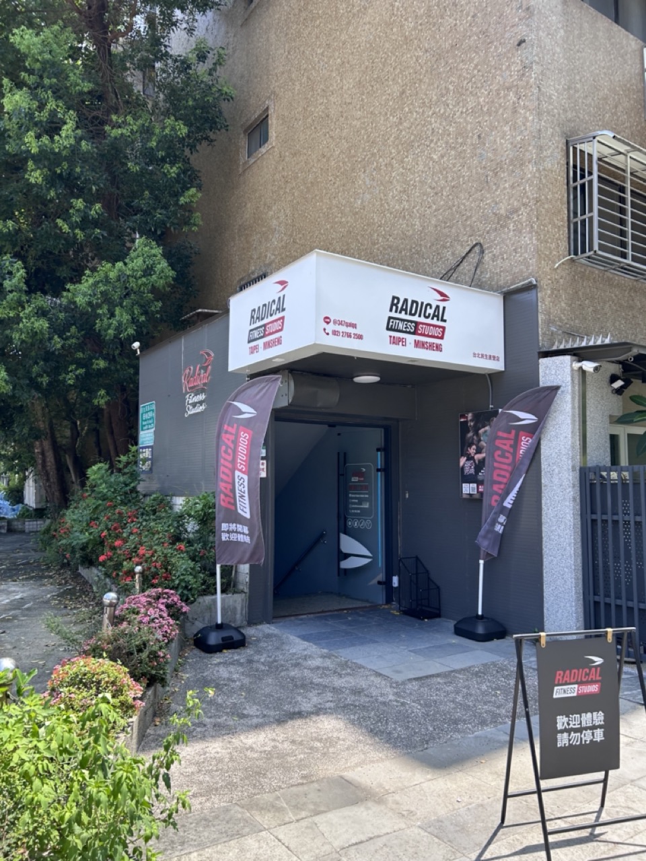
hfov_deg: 53.1
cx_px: 323
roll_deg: -1.7
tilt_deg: +4.8
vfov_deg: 67.3
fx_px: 647
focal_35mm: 26
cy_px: 430
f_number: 1.5
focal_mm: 5.7
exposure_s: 1/814
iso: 50
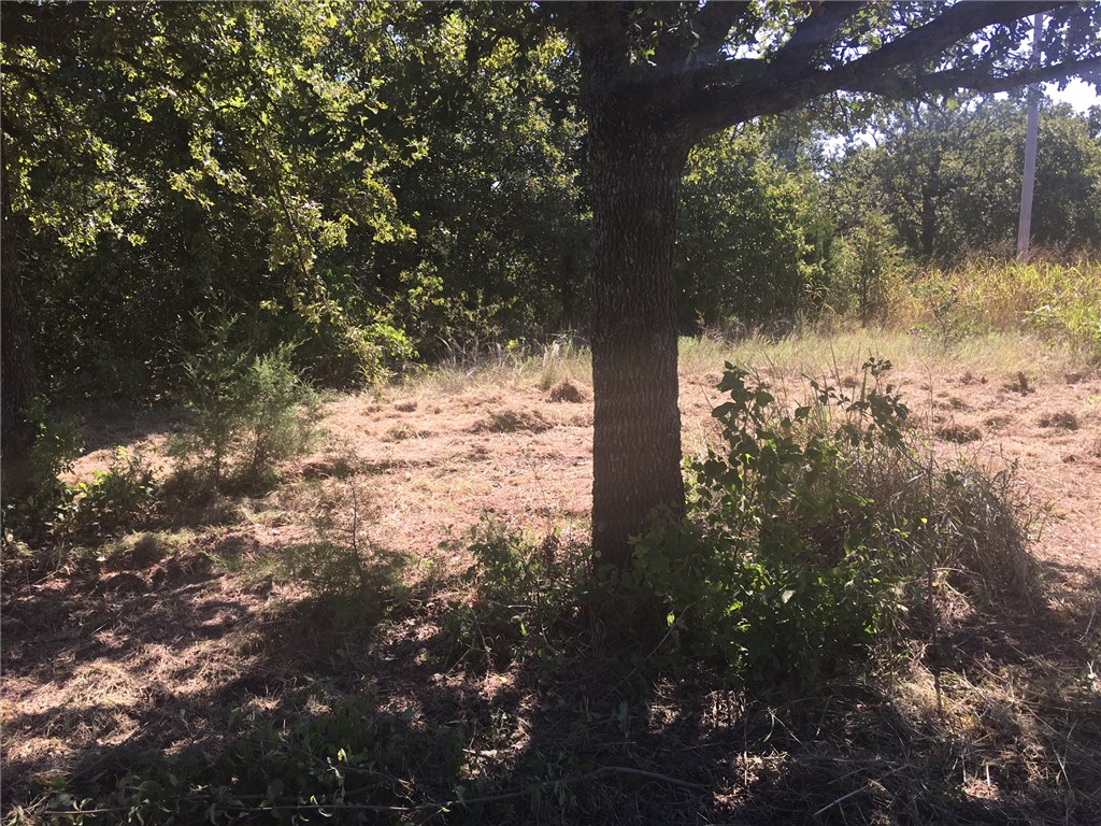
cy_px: 413
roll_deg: +1.6
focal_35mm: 29
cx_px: 550
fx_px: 922
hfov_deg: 61.7
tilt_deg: -10.3
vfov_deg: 48.2
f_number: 2.2
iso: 25
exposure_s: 1/384
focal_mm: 4.15
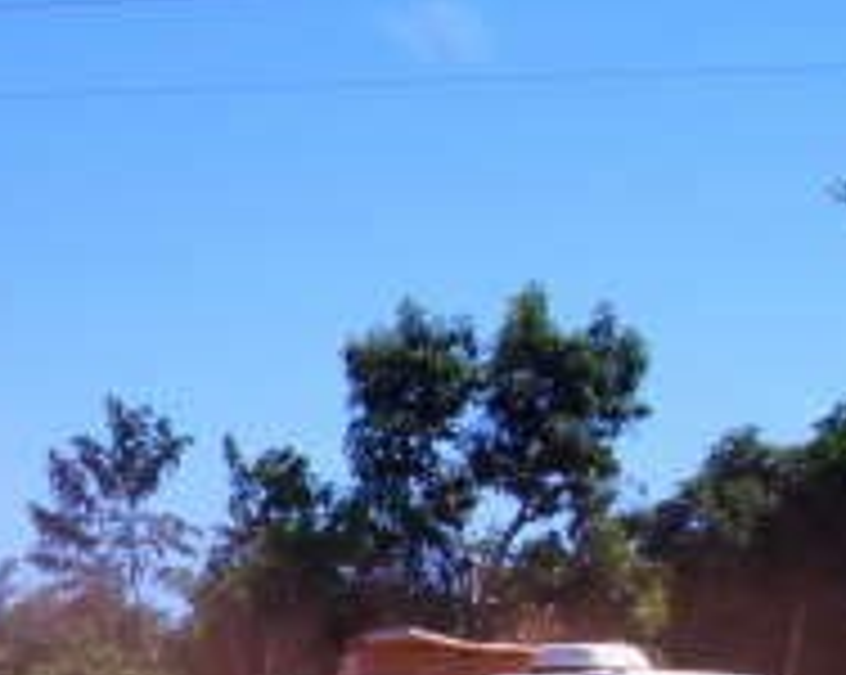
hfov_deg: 13.6
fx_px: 3352
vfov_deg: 11.3
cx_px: -418
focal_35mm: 134
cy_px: 729
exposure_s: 1/60
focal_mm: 28
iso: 200
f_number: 22
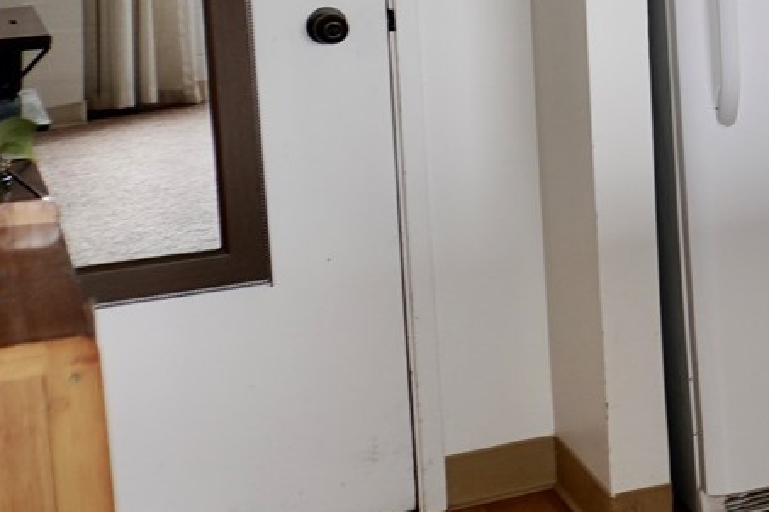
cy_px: -13
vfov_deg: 14.9
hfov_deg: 17.7
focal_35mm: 90
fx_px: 1922
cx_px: 1425
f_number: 4
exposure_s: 1/50
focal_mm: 16
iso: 100
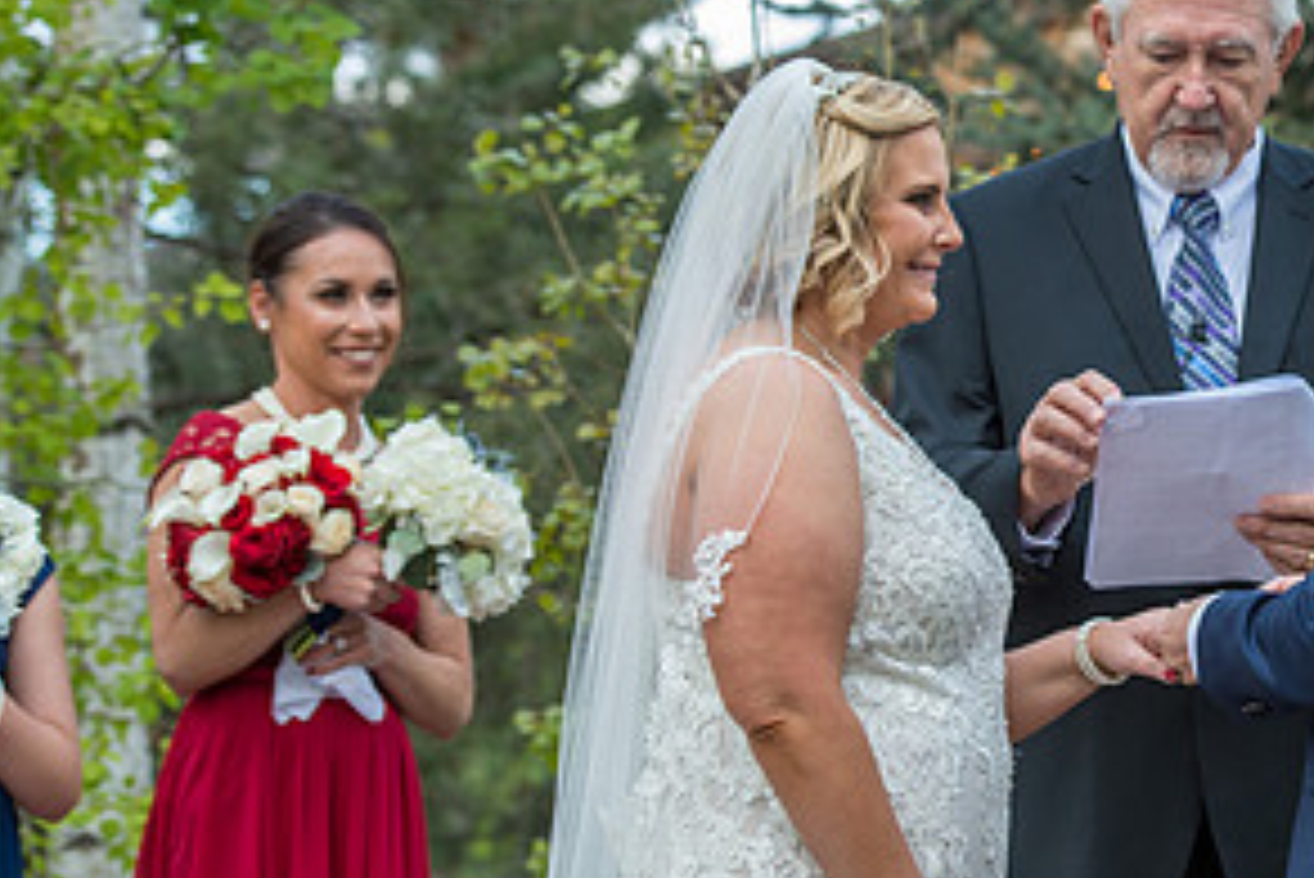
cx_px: 1143
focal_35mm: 179
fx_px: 6536
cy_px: 371
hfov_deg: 11.4
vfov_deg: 7.7
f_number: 5
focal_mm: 90
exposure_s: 1/200
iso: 400
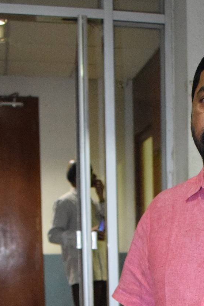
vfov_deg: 22.1
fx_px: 731
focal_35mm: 86
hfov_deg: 15.5
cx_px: 226
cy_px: 352
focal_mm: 20
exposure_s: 1/60
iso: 3200
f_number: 3.8
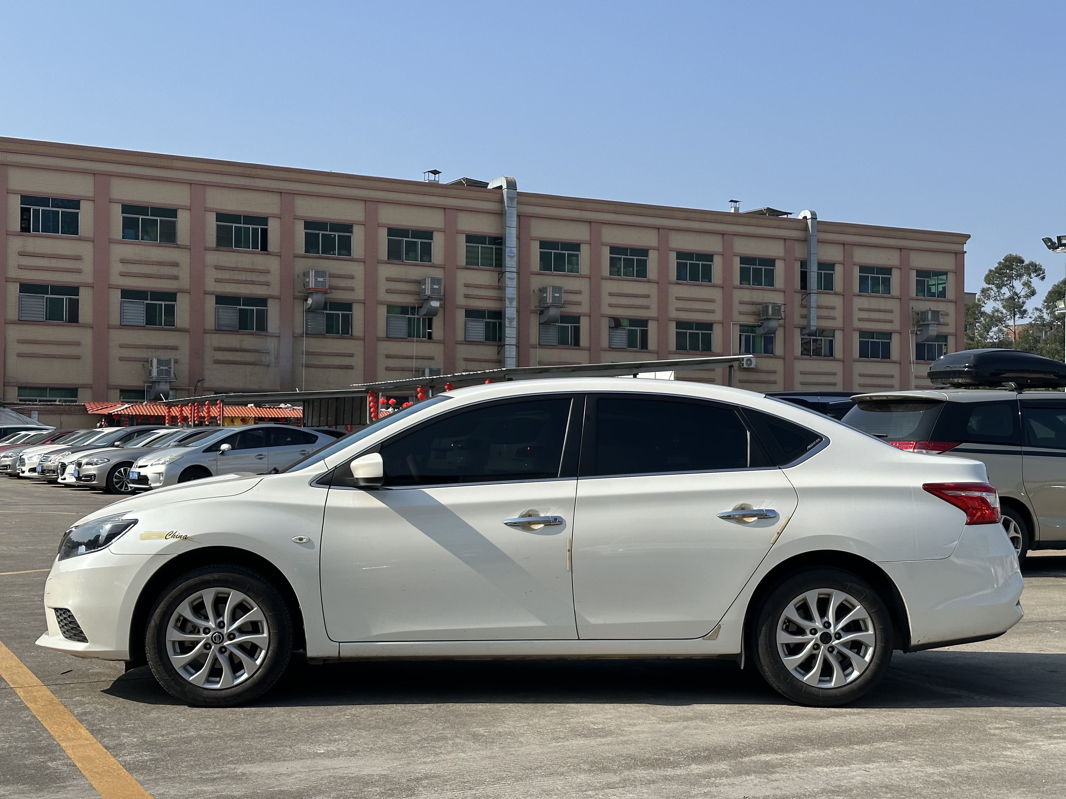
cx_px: 533
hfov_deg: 39.7
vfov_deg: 30.3
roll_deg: -0.3
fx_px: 1478
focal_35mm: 48
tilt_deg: +2.5
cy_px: 400
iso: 64
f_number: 1.78
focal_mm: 6.86
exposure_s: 1/4184
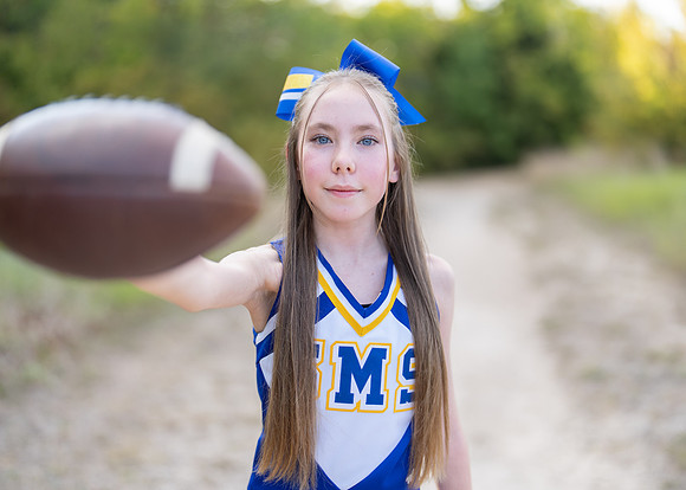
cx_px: 359
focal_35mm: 55
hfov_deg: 35.7
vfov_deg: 25.9
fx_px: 1064
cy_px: 247
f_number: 1.2
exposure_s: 1/1000
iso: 100
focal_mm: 50
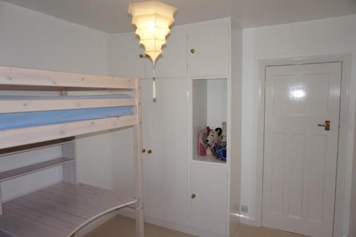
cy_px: 118
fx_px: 237
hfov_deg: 73.7
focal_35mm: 24
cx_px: 178
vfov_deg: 53.2
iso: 250
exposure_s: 1/160
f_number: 4
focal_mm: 16
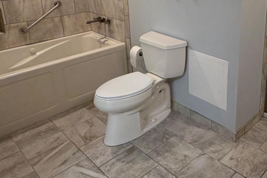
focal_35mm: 36
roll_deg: +0.0
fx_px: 267
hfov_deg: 50.7
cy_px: 30
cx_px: 203
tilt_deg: -16.4
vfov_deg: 35.4
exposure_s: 1/60
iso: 160
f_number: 2.2
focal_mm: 2.22
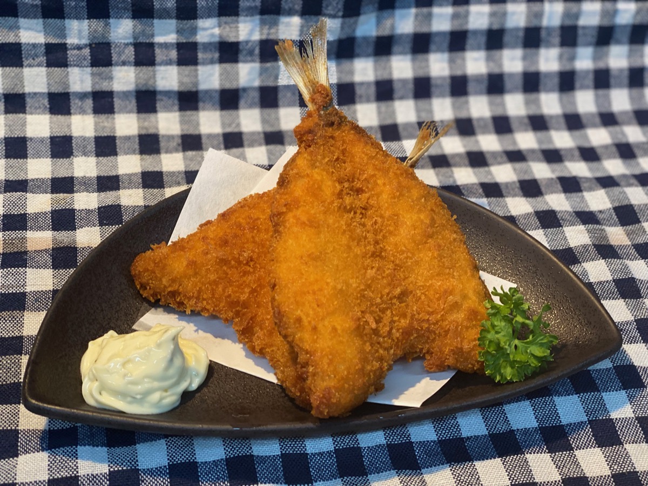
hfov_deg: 36.8
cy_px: 243
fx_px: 973
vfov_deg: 28.0
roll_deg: -7.5
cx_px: 324
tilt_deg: -44.9
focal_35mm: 52
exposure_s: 1/40
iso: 125
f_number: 2
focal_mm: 6
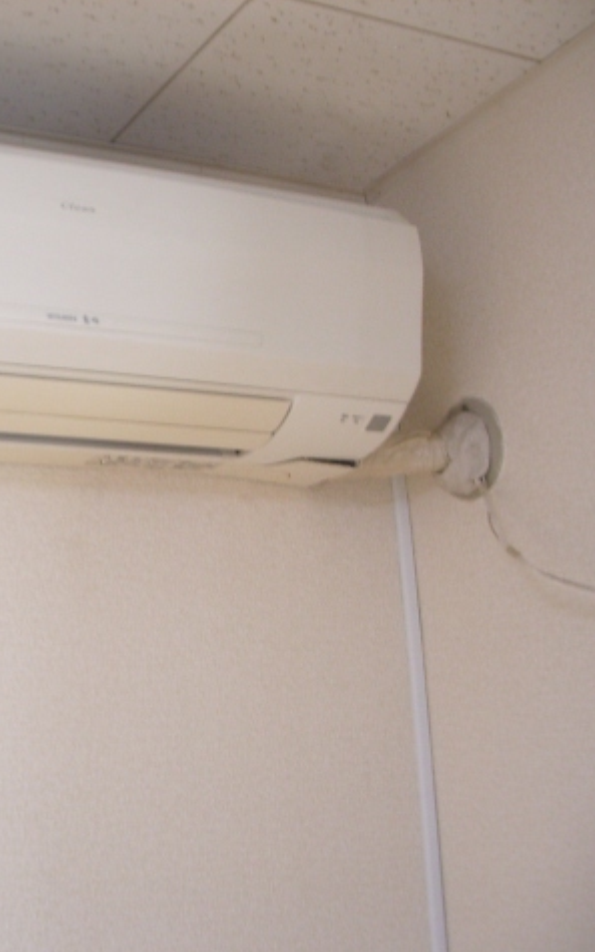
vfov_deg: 40.3
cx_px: 28
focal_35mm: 50
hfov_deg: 24.9
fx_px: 1297
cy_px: 479
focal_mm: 5.8
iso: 200
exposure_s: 1/25
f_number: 2.6
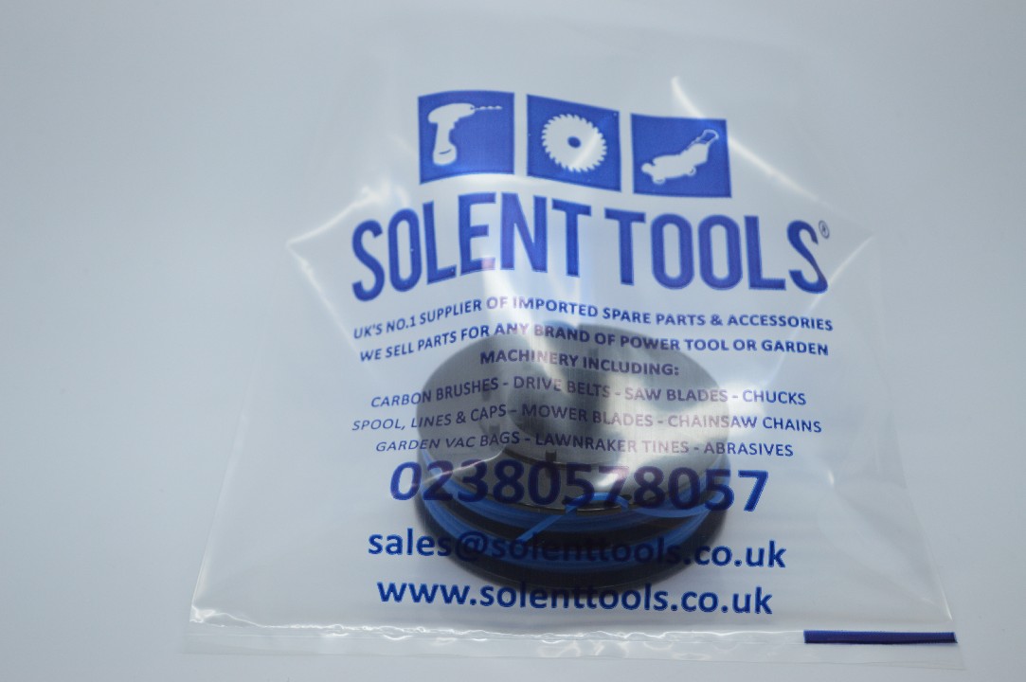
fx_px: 1922
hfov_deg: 29.9
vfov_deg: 20.1
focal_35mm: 68
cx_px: 513
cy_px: 341
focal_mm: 45
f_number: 5.3
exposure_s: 1/125
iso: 400
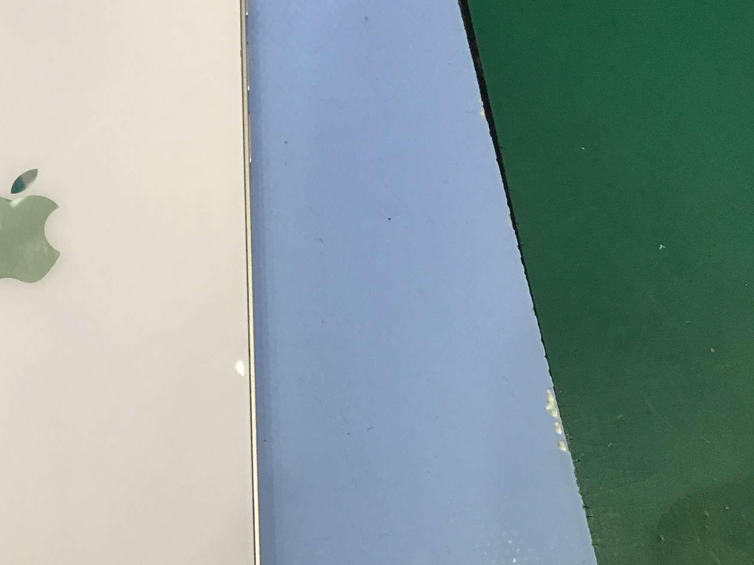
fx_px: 1263
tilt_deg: -65.3
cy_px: 288
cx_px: 106
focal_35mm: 58
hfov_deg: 32.0
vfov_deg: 25.2
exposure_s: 1/33
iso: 32
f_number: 2.4
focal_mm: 3.3
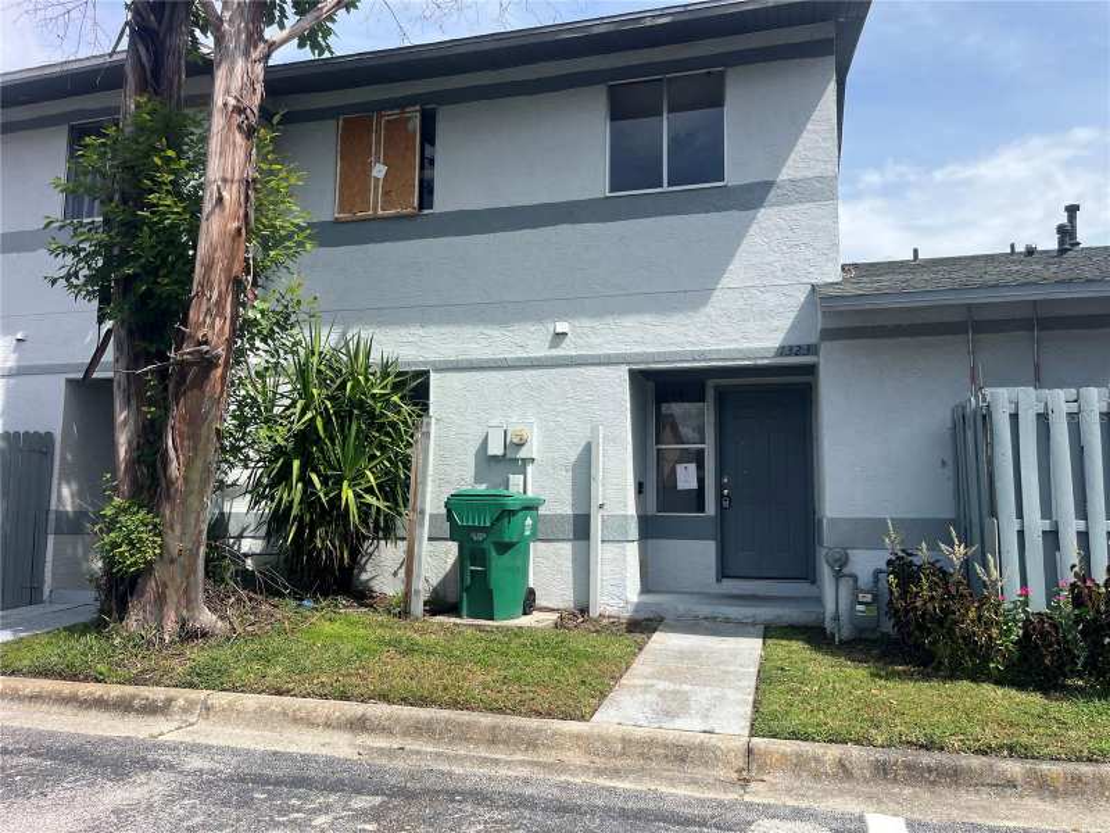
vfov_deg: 53.1
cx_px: 555
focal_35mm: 26
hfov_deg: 67.3
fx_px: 834
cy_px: 416
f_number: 1.6
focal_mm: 5.1
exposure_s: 1/2899
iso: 50
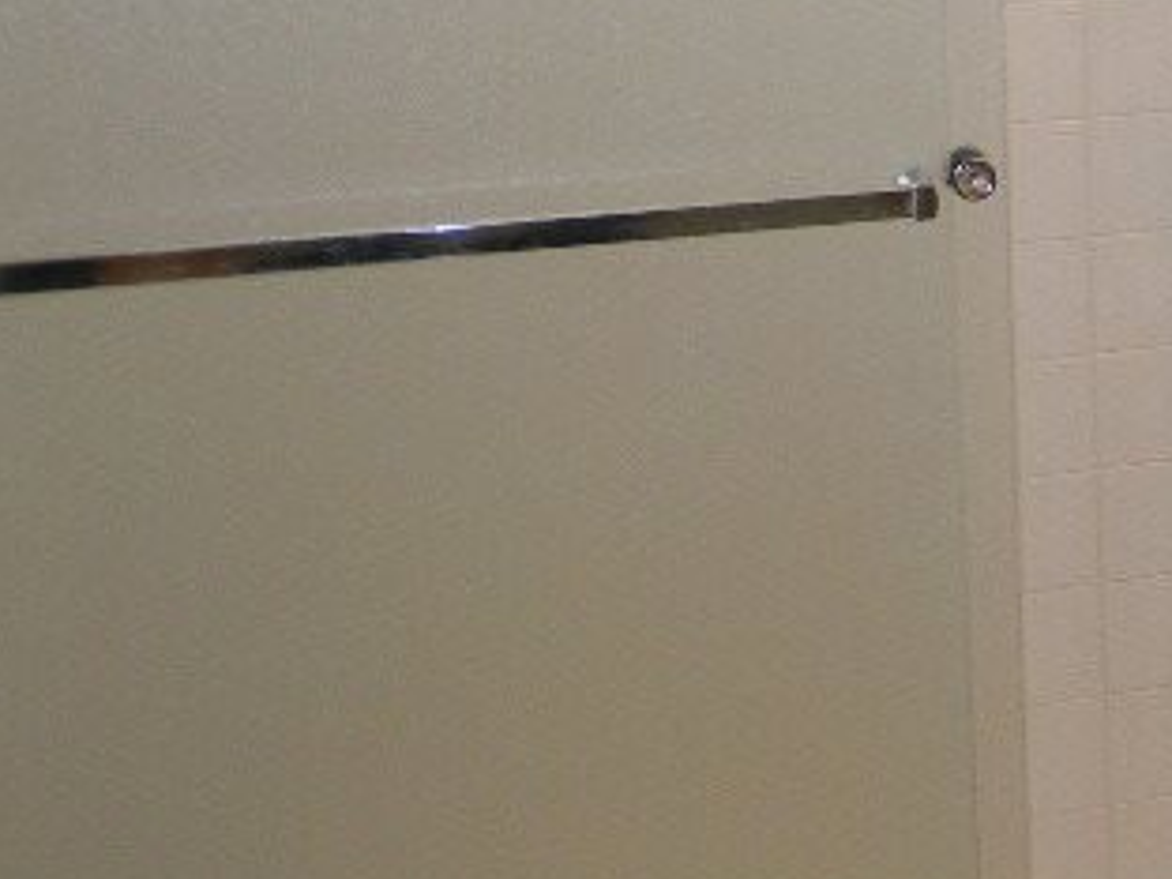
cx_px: 1848
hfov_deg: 18.4
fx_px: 3115
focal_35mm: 92
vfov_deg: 15.8
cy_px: 23
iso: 132
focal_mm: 5
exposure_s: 1/30
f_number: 3.5
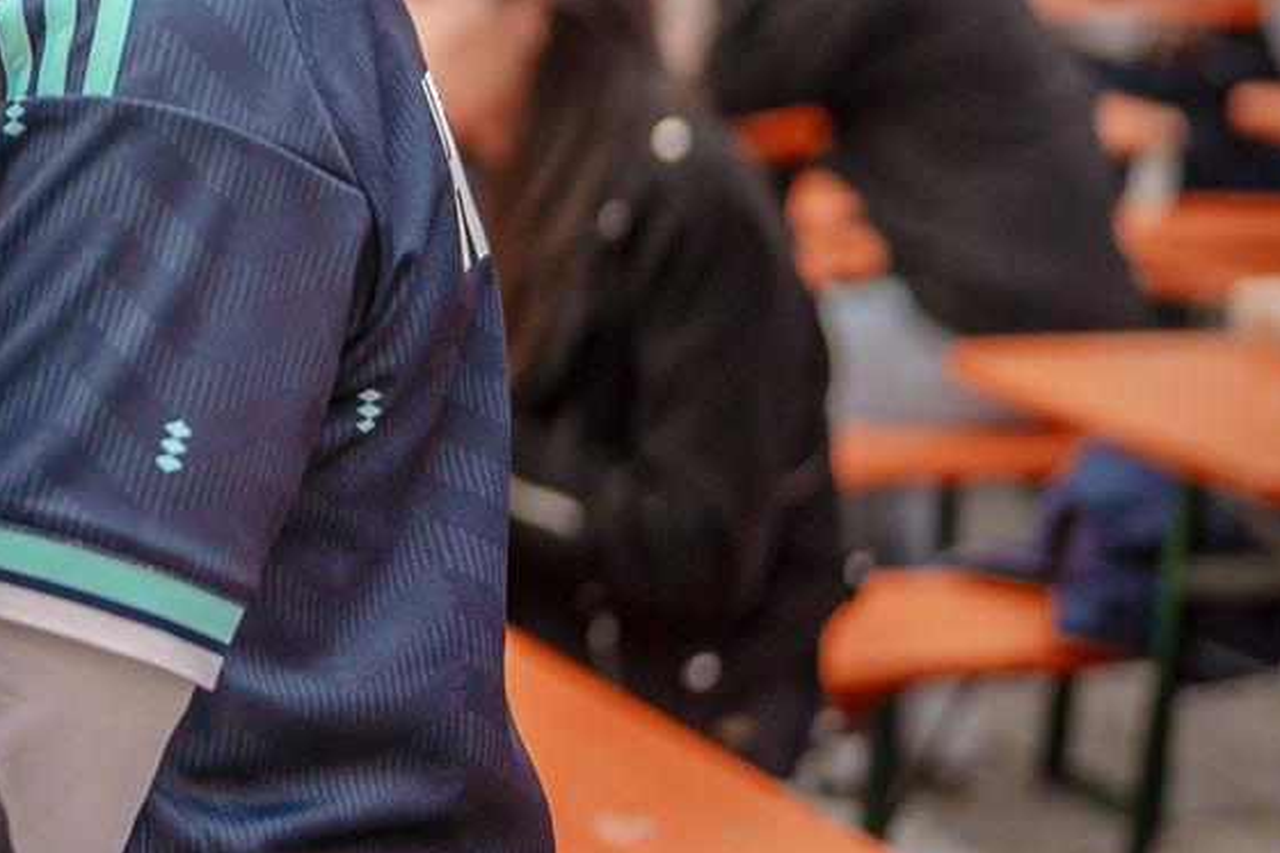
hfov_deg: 15.3
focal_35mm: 120
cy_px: 71
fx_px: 4265
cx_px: -850
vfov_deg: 11.3
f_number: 1.2
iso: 125
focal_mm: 35
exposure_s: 1/500
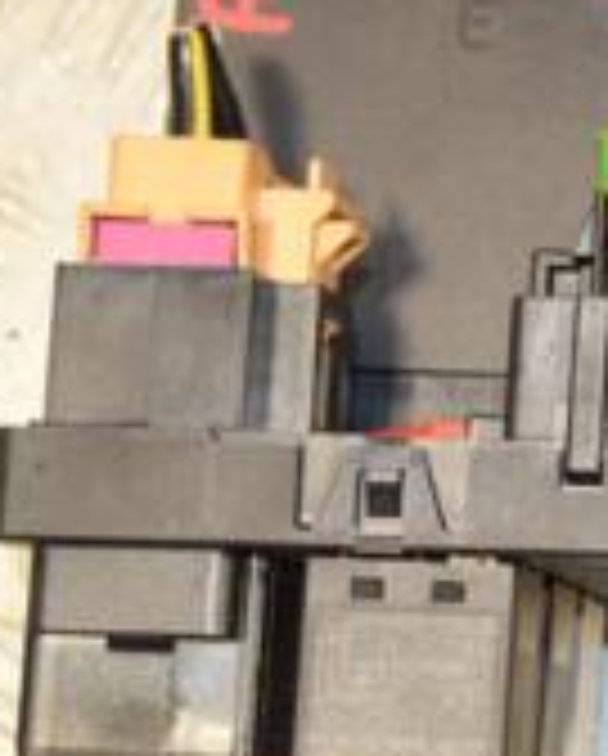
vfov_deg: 9.1
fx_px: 4733
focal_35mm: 211
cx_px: 923
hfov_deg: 7.2
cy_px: 140
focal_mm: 42
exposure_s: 1/200
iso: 800
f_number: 6.3
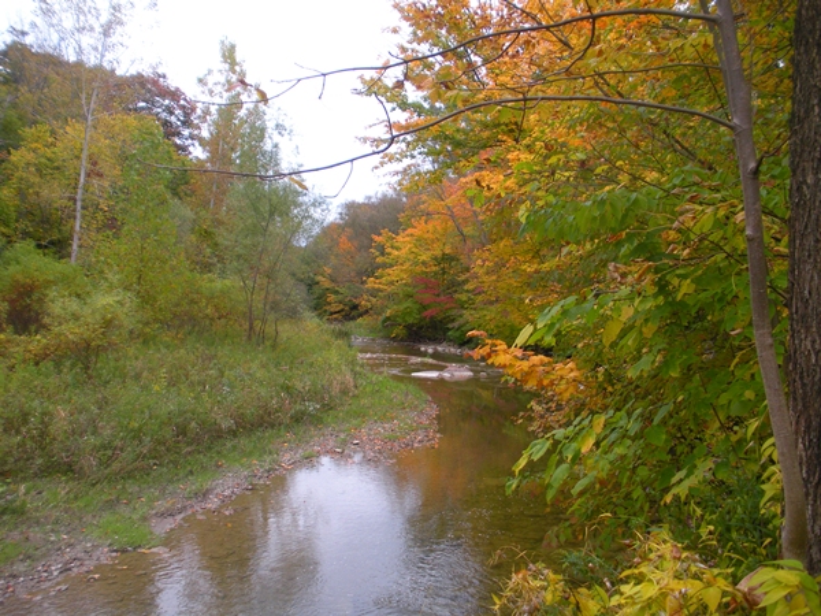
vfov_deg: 39.7
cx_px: 410
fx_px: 854
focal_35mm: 36
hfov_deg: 51.4
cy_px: 308
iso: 95
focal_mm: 6.3
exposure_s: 1/123
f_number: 3.5
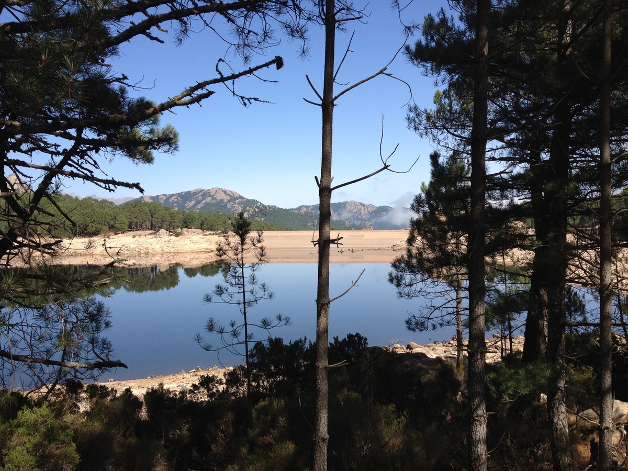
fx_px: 635
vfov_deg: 40.7
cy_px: 236
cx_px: 314
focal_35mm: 35
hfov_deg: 52.6
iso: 64
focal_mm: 4.28
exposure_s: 1/1381
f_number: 2.4
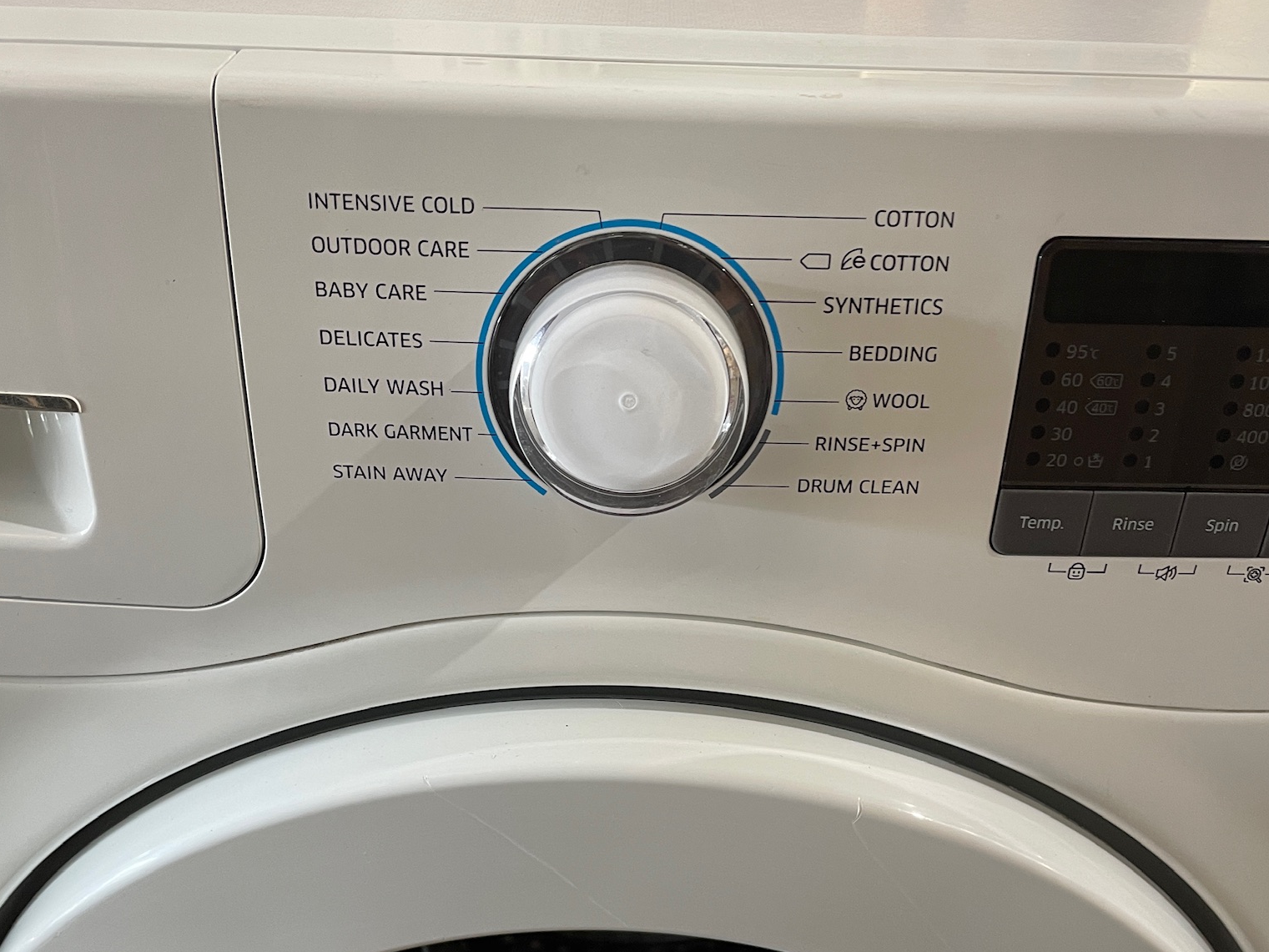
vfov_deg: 40.3
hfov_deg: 52.6
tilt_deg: -34.9
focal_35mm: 35
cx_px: 632
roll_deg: -0.3
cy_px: 617
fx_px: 1283
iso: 80
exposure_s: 1/50
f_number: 1.6
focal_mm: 4.2
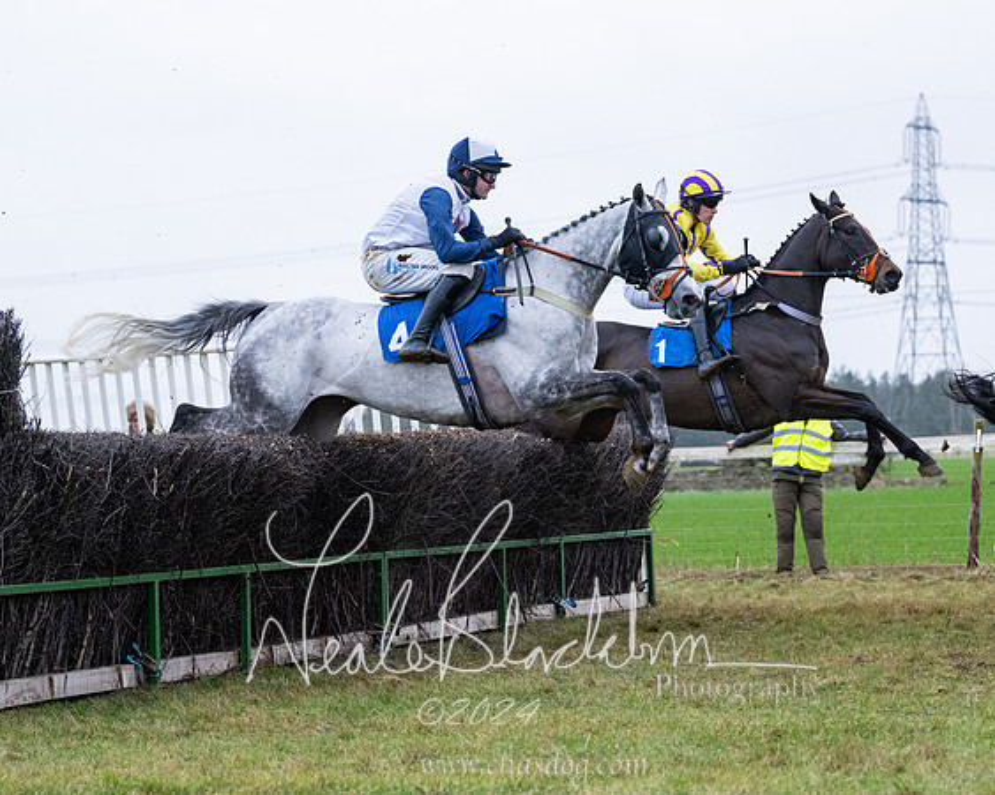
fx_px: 3557
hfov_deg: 15.9
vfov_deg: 12.8
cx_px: 598
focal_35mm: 121
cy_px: 476
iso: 1250
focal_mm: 79
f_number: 3.5
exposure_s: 1/1600
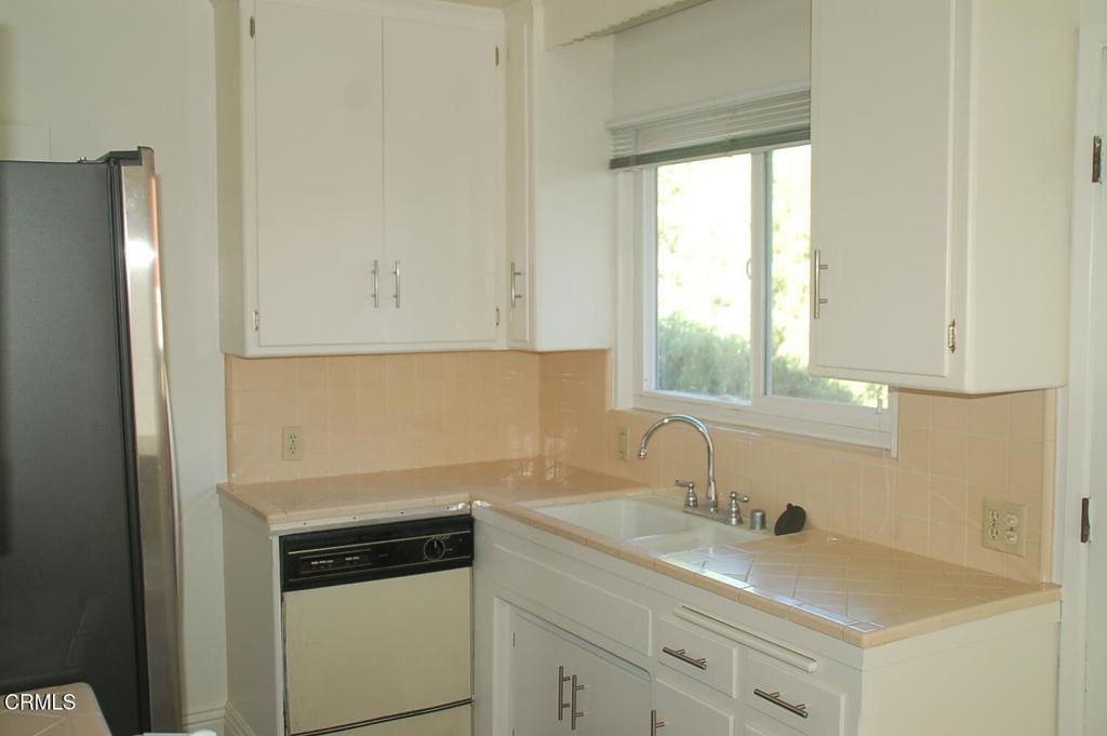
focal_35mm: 38
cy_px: 368
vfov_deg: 35.4
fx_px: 1152
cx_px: 554
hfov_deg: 51.3
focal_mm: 25
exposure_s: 1/80
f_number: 4
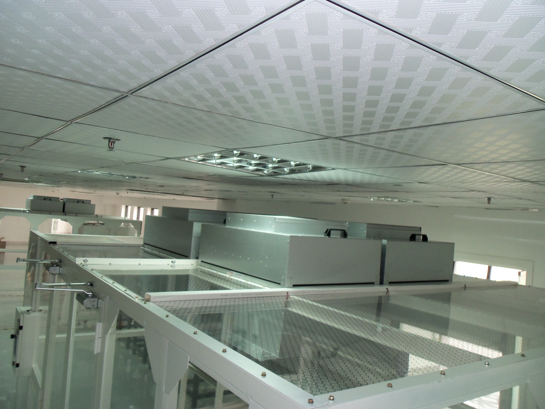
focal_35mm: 29
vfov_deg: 48.2
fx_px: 457
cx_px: 272
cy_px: 204
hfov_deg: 61.7
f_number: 3.4
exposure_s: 1/30
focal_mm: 5.2
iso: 100
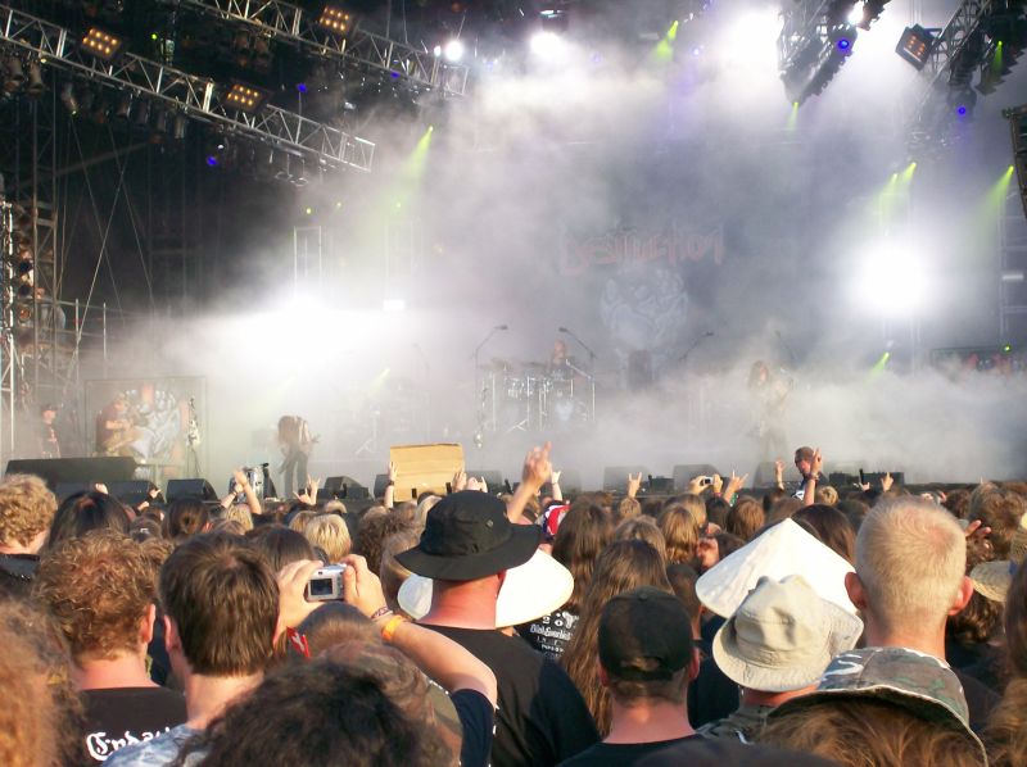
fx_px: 3200
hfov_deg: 18.2
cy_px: 384
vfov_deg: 13.7
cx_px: 514
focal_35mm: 108
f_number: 4.8
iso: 80
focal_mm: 18
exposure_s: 1/126
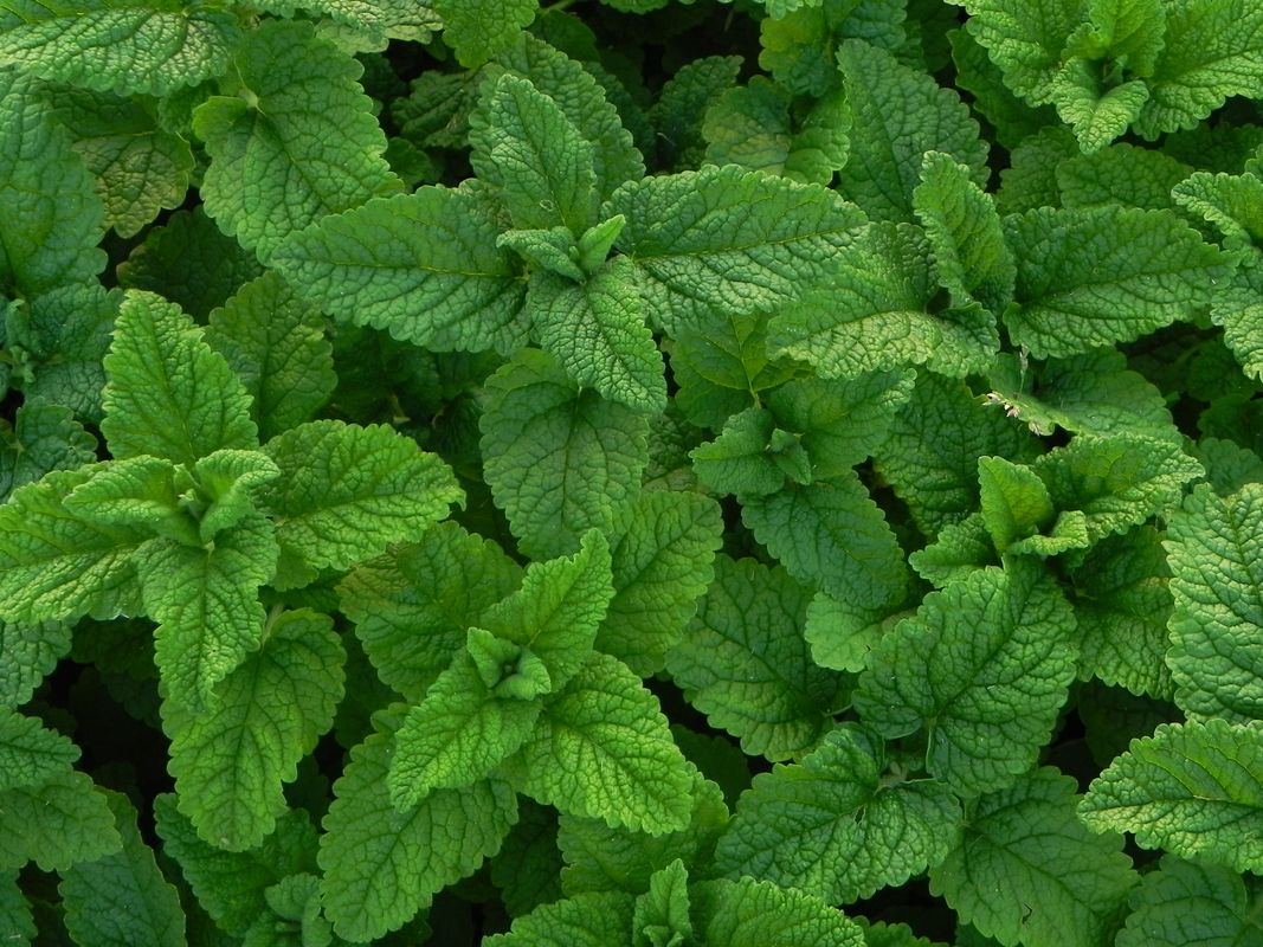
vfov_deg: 15.6
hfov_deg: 20.7
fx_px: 3466
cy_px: 474
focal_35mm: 95
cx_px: 632
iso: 160
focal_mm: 16.9
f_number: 4.5
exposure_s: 1/50
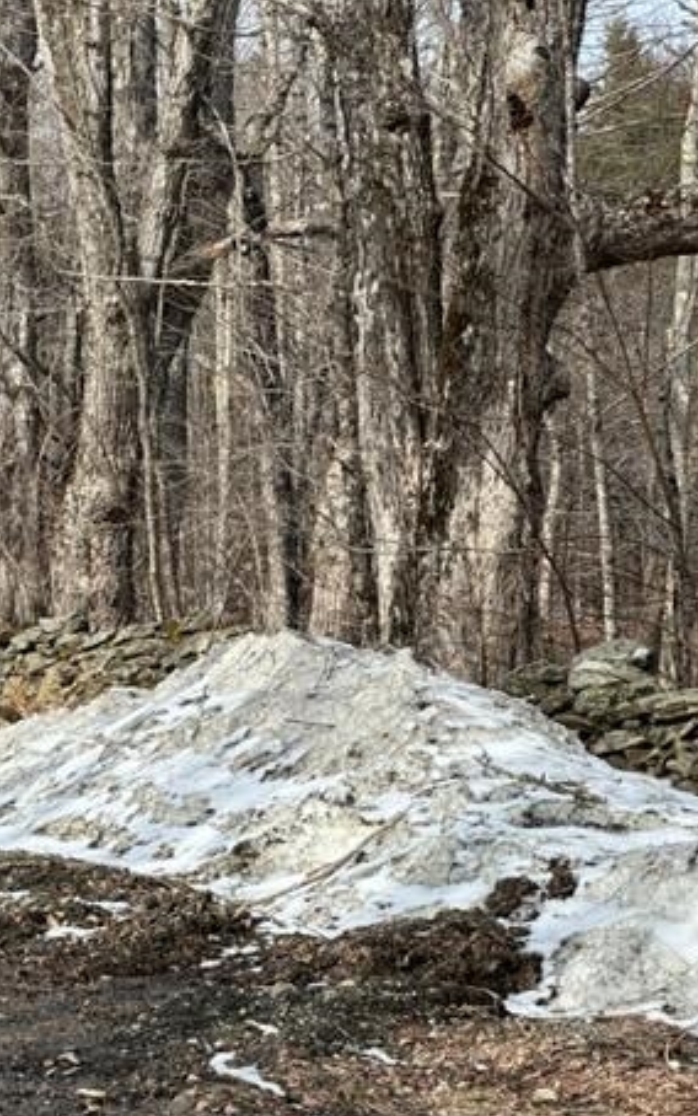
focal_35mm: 115
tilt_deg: +2.1
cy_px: 570
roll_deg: +3.2
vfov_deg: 18.1
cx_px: 76
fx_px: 3498
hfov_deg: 11.3
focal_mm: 9
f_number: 2.8
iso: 32
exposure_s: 1/359
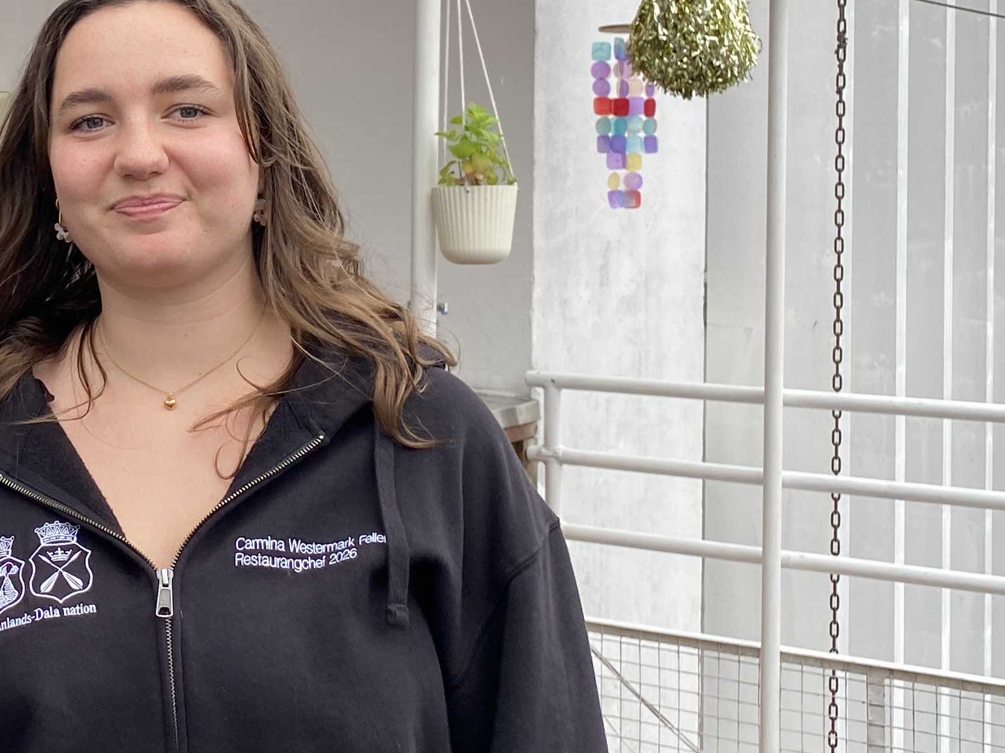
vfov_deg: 21.4
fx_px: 1974
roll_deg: -1.1
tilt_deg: -0.1
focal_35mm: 68
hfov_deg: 26.2
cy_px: 200
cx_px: -114
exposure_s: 1/198
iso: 32
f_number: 1.8
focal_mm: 4.25
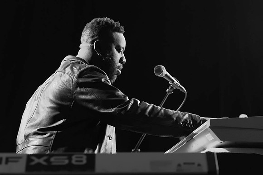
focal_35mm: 84
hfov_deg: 24.2
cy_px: 81
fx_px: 614
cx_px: 112
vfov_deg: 16.3
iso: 1600
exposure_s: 1/80
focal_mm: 70
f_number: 2.8
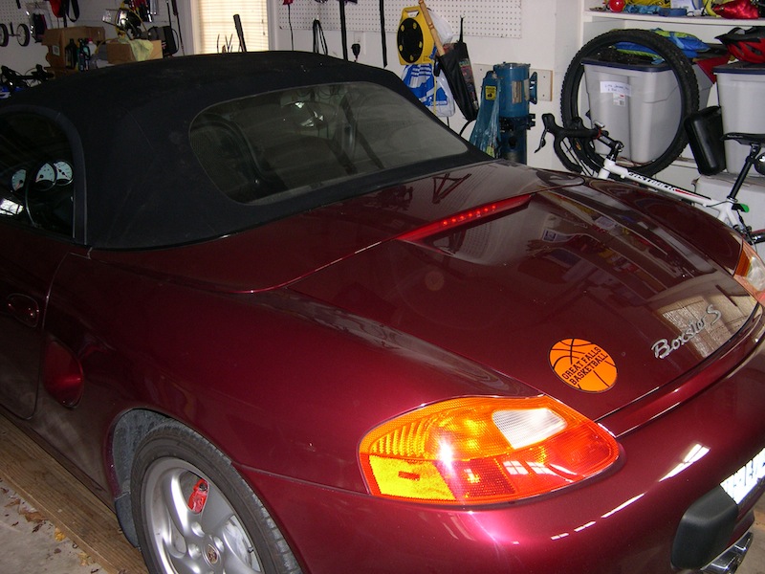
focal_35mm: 38
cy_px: 287
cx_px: 382
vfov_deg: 37.7
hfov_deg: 49.0
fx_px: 840
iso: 211
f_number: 2.8
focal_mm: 8
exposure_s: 1/60
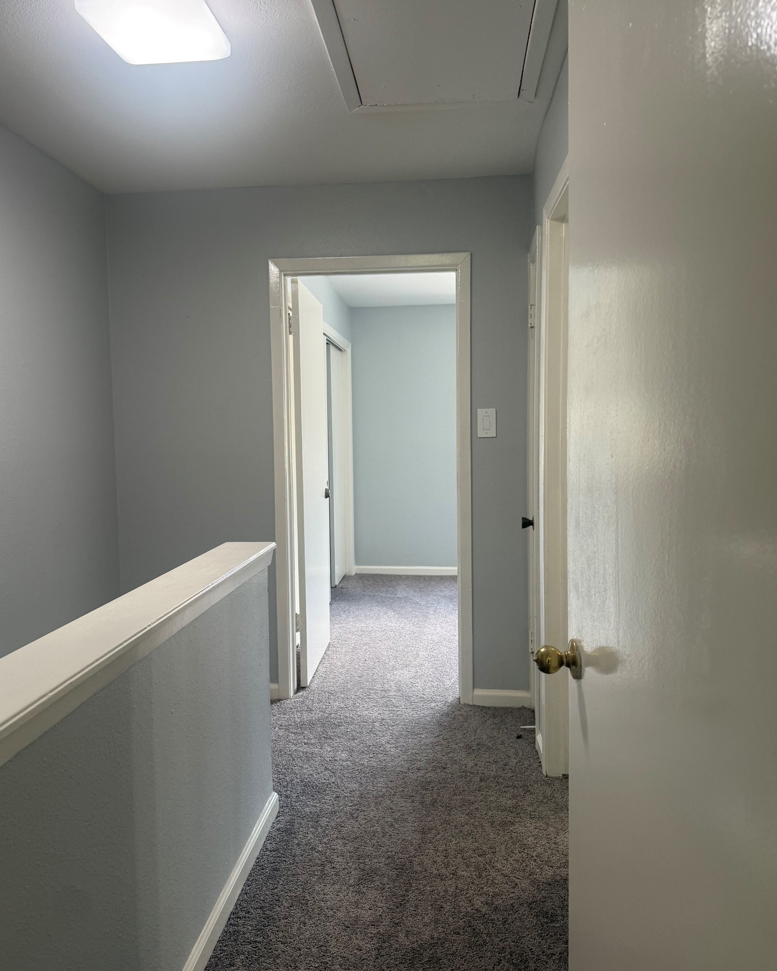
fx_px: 747
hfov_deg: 54.9
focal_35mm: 26
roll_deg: +0.0
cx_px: 380
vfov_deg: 66.0
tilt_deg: -4.0
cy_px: 473
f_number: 1.78
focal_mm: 6.76
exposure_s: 1/120
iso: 125
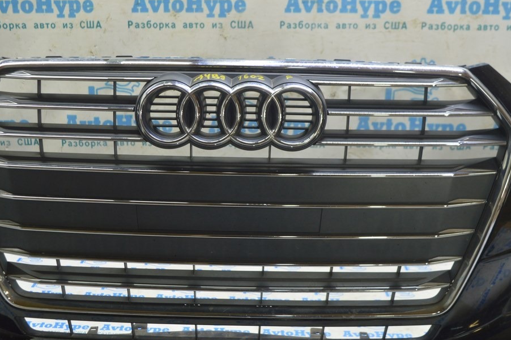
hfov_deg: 45.8
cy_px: 179
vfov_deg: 31.4
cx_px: 231
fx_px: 604
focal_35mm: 43
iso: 400
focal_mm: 25
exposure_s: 1/20
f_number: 5.6
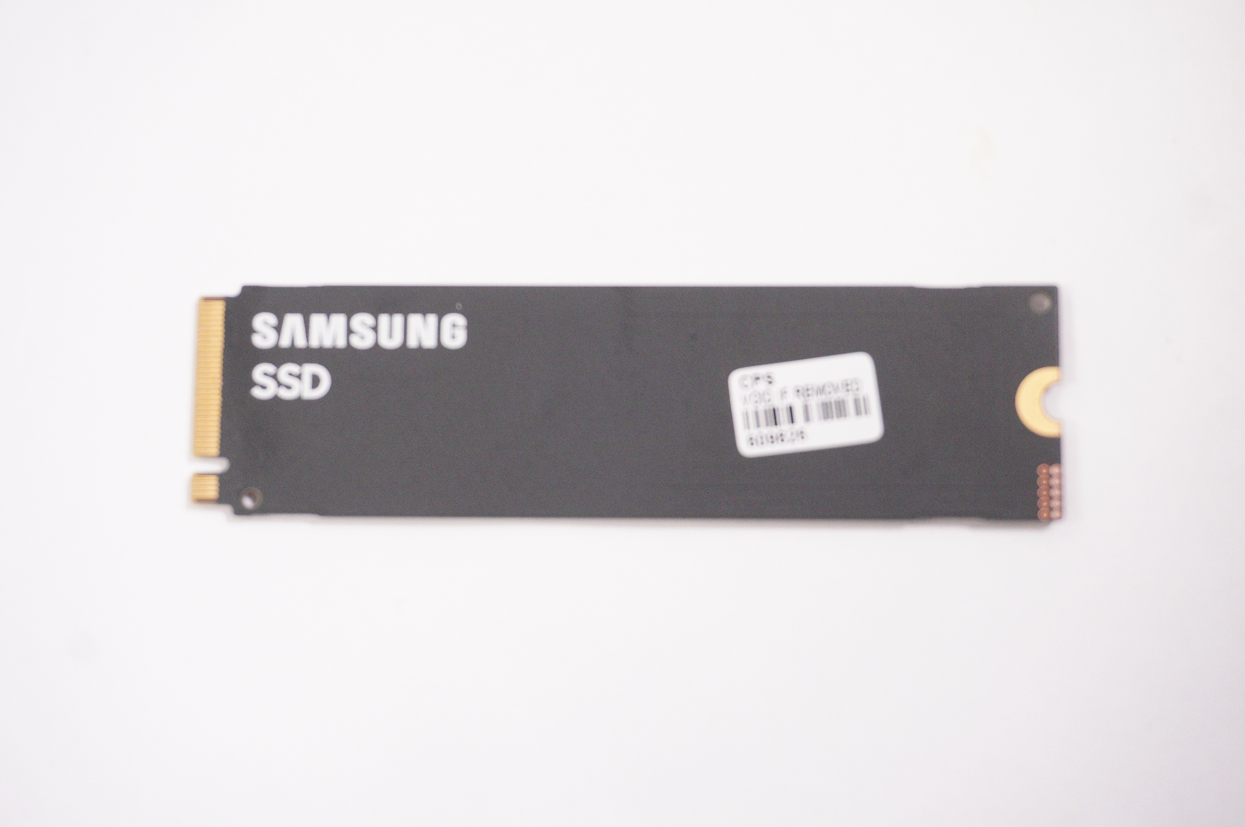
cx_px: 622
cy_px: 414
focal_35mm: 54
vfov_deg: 25.0
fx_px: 1866
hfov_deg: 36.9
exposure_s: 1/400
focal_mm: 36
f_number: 5.6
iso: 4000
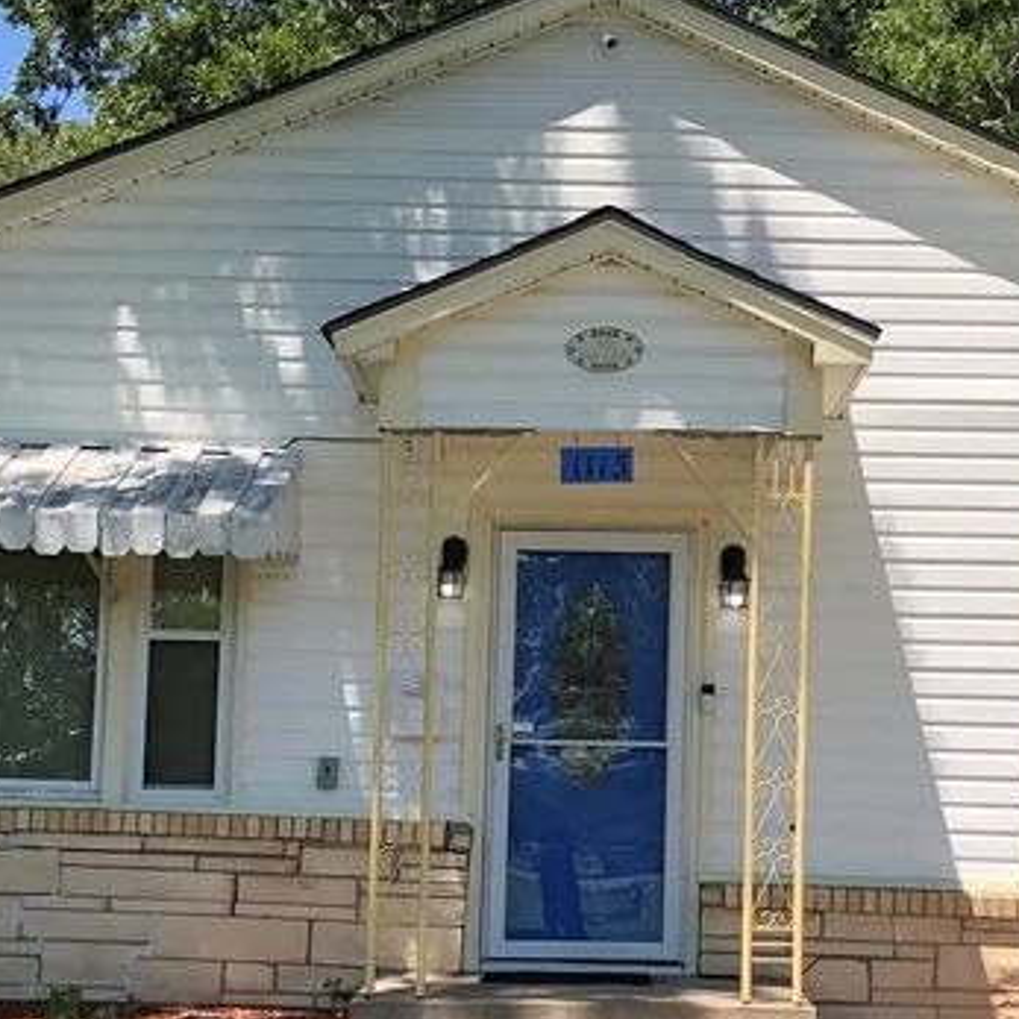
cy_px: 649
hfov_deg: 23.7
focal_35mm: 73
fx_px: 2431
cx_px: 540
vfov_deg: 23.6
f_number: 1.8
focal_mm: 3.99
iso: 20
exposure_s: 1/899
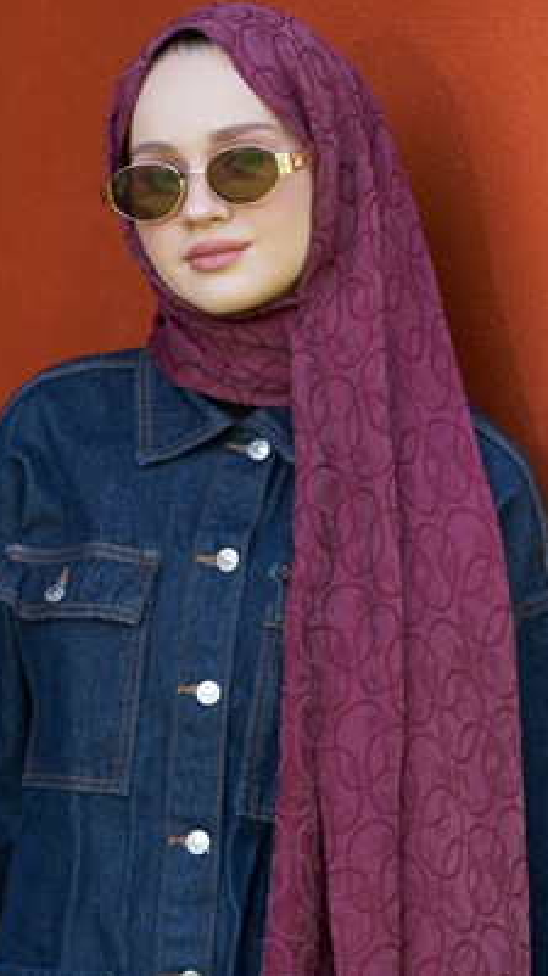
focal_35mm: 176
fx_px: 4555
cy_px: 465
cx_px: 244
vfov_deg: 12.2
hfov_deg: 6.9
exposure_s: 1/200
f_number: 4
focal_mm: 145
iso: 200
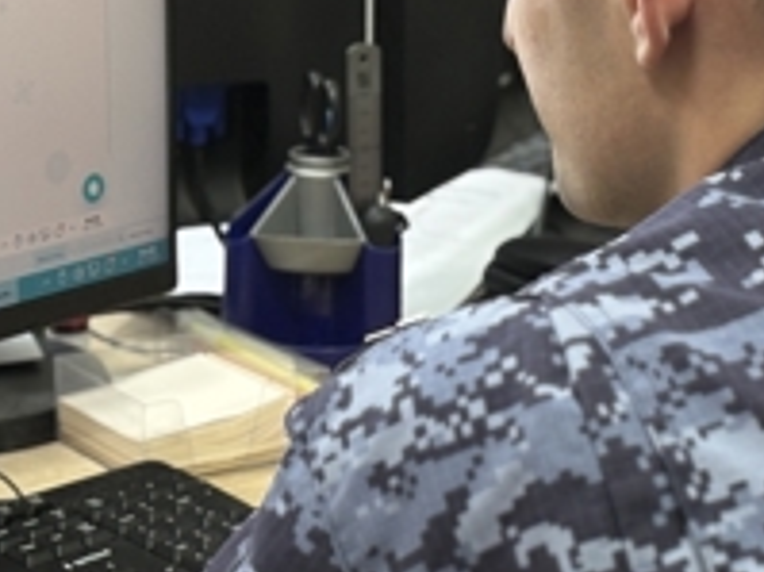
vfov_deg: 8.5
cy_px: 338
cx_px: 336
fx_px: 3838
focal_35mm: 174
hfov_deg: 11.4
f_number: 1.6
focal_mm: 5.96
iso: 50
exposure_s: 1/62
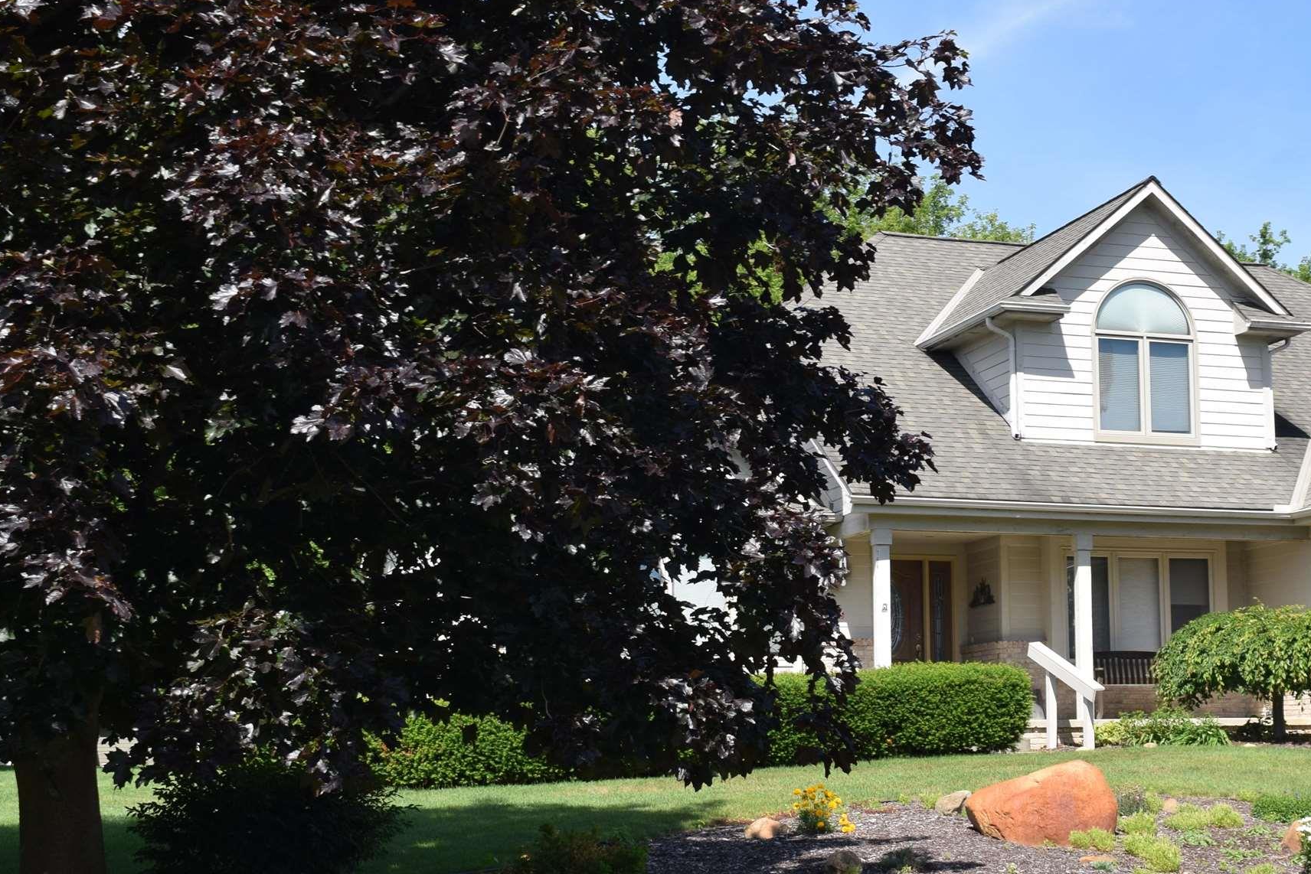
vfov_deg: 21.9
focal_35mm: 62
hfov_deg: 31.7
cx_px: 1012
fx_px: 2254
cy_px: 470
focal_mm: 23
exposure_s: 1/200
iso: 100
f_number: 9
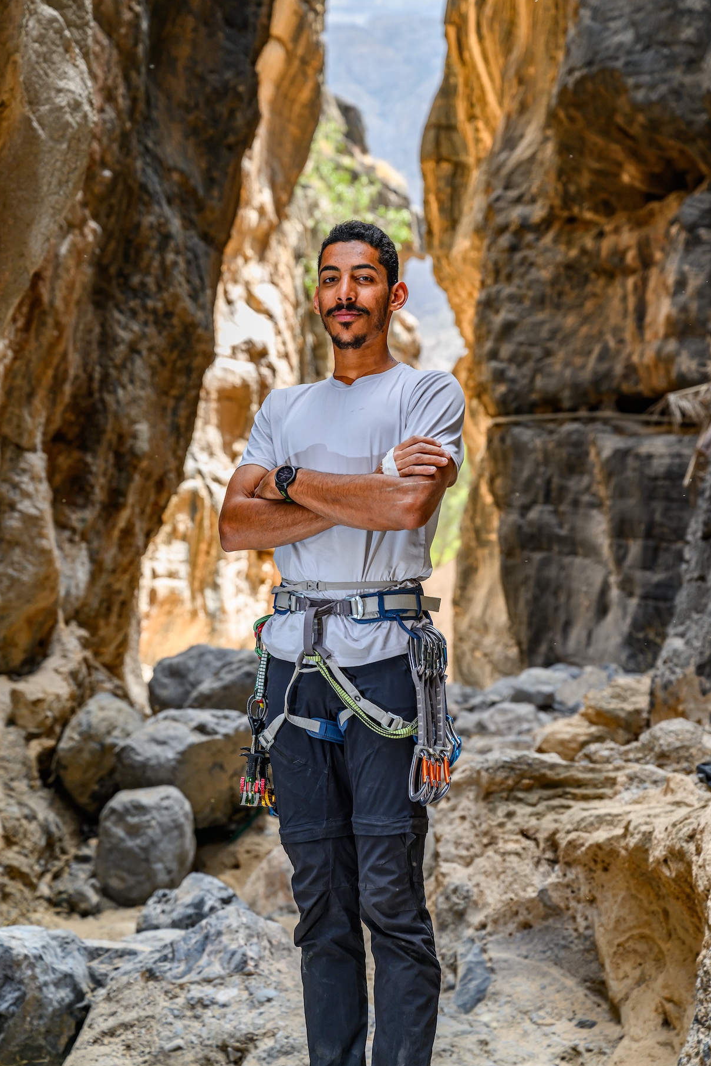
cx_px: 348
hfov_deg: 18.4
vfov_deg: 27.3
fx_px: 2192
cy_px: 523
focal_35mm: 74
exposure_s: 1/250
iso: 320
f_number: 4.5
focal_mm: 70
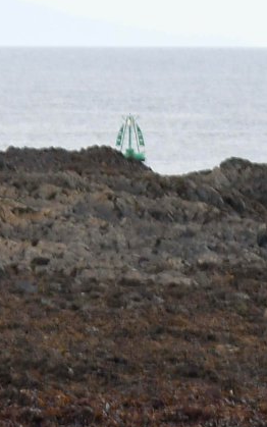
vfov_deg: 2.1
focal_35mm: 1008
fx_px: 11737
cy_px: 271
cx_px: -725
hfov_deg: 1.3
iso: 1000
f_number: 8
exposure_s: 1/250
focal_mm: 135
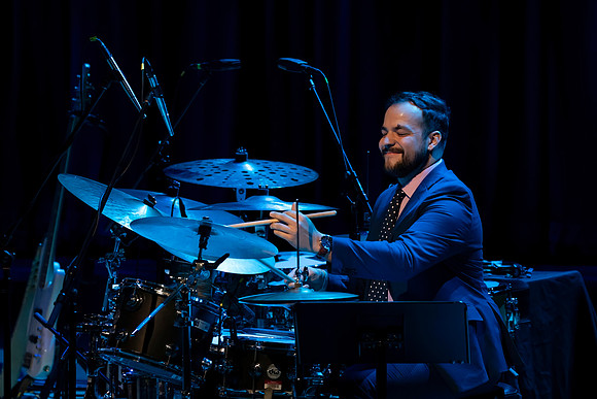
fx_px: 7573
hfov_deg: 4.5
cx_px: 273
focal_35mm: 457
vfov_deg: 3.0
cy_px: 253
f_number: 5.6
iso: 3200
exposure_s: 1/250
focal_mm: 259
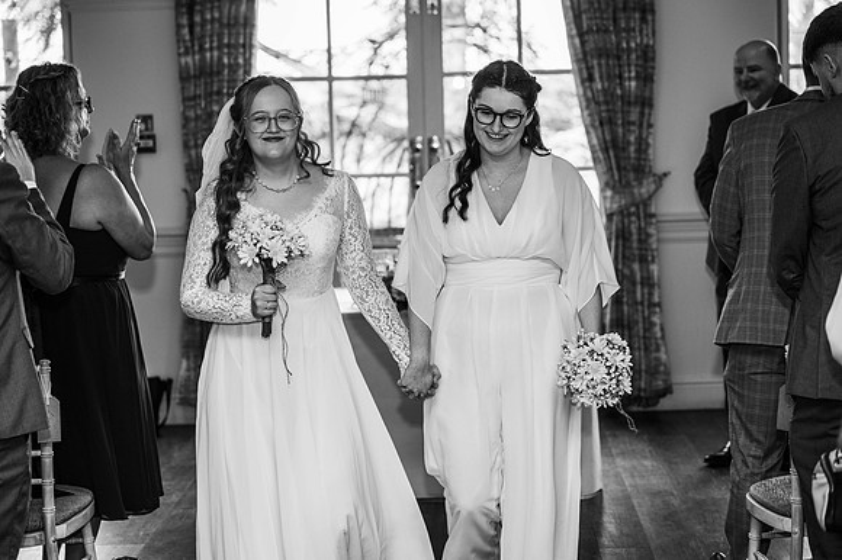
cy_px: 280
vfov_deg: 19.4
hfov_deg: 28.9
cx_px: 421
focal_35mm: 70
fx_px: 1636
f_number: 2.8
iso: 280
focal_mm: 70
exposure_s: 1/200
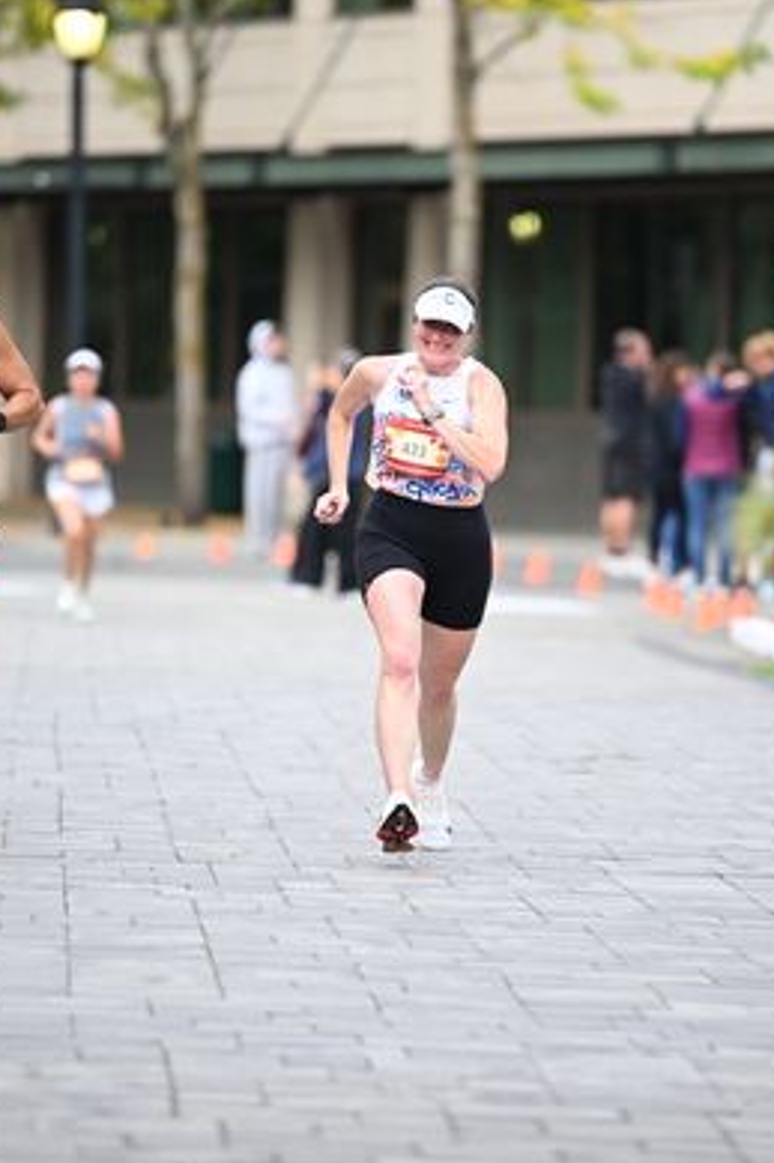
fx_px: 9134
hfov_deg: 4.9
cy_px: 517
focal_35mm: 283
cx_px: 459
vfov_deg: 7.3
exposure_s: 1/1600
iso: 1000
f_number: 2.8
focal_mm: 200
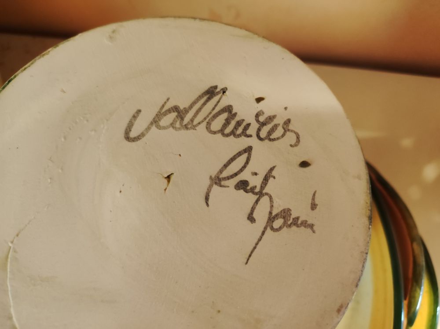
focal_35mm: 17
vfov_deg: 74.6
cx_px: 220
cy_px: 164
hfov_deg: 91.1
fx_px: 216
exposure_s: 1/33
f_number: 1.79
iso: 2551
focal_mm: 4.74
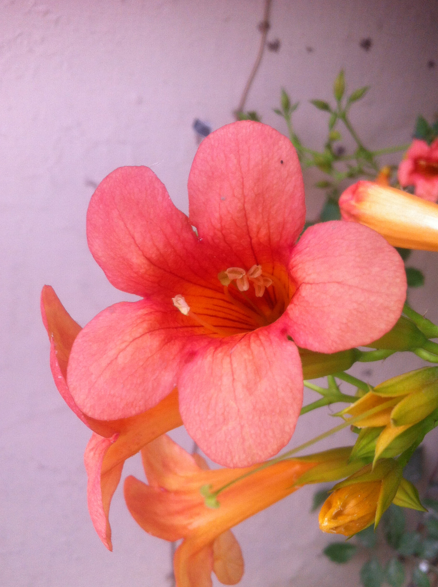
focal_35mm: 41
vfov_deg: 45.8
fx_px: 694
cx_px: 213
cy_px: 327
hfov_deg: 35.0
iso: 80
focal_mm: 3.85
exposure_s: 1/168
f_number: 2.8
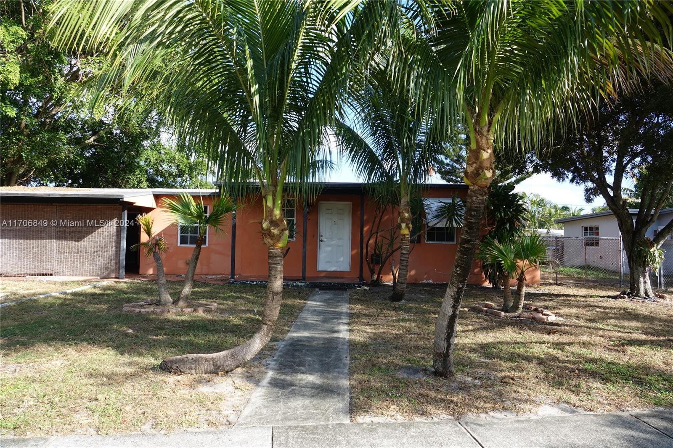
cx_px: 336
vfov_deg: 53.1
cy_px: 224
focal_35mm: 24
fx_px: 449
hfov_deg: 73.8
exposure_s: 1/250
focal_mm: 8.8
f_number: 4
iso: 100
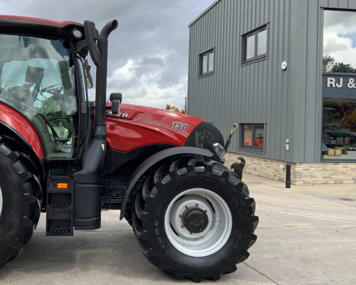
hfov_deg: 43.8
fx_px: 432
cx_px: 105
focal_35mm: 41
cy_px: 124
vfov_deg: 36.4
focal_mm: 3
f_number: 1.8
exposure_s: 1/1490
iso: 16
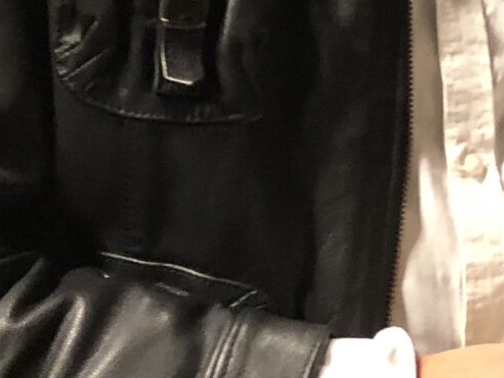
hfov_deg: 12.3
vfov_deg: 9.8
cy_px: -31
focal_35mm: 150
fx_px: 2183
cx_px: 825
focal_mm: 3.99
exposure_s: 1/12
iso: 100
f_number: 1.8
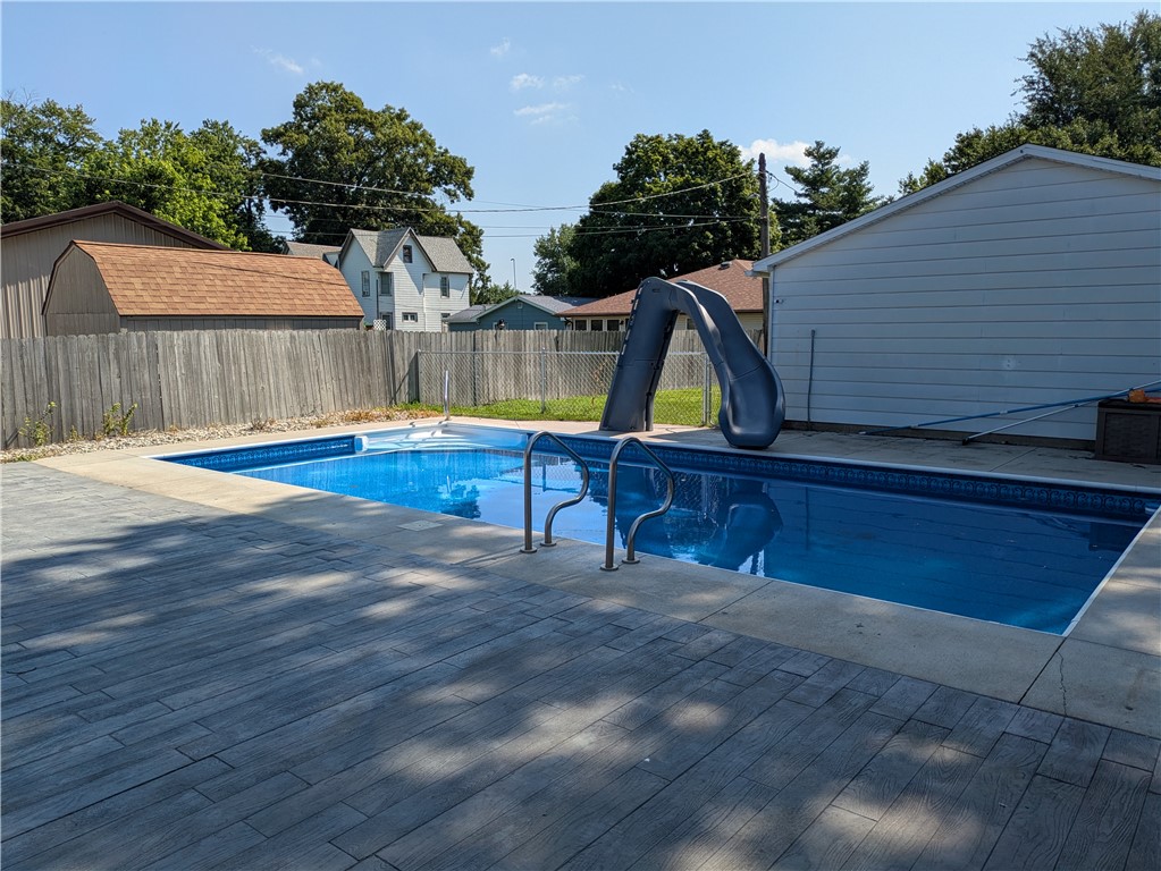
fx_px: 839
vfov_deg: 54.9
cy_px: 436
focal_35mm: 25
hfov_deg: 69.4
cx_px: 580
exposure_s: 1/2222
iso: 51
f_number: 1.89
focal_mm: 5.43
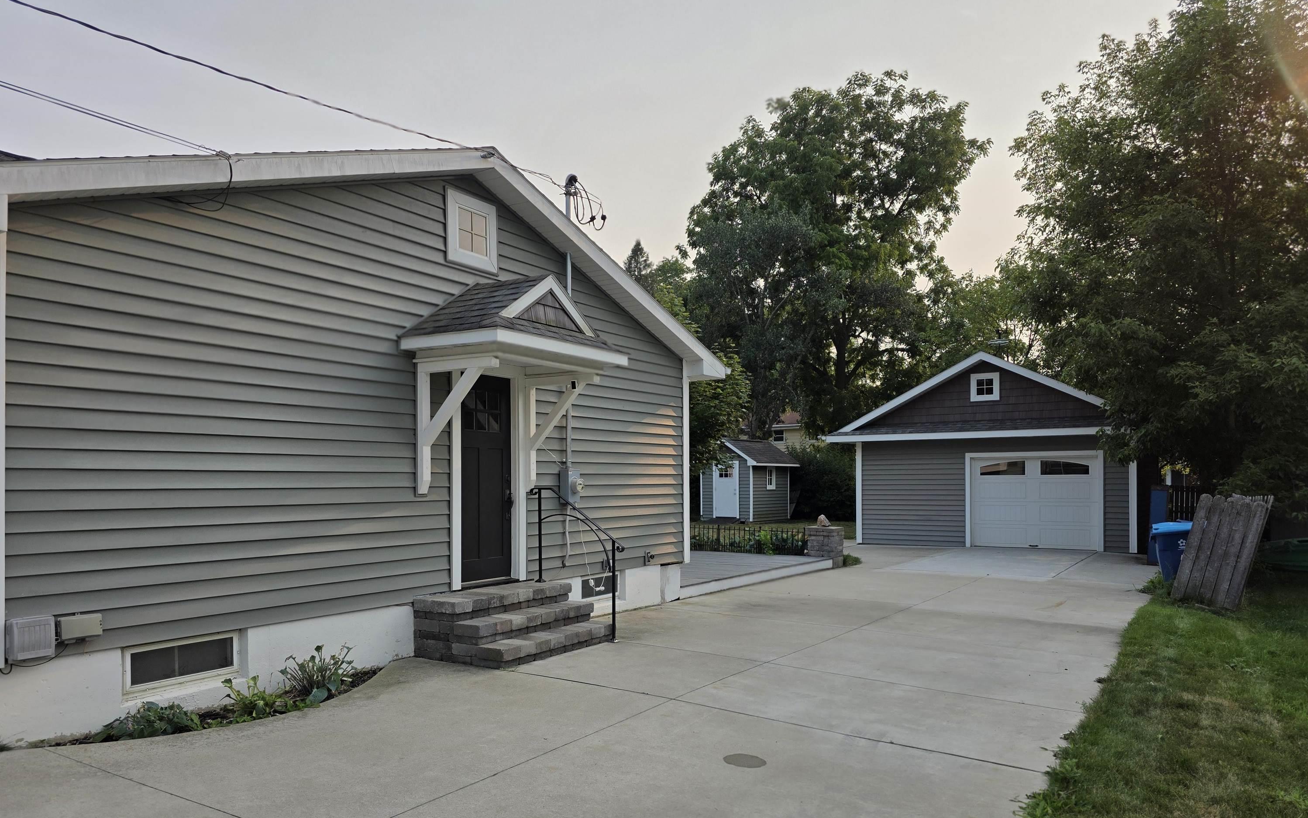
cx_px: 650
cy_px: 479
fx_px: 891
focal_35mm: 25
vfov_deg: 49.1
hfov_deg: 72.5
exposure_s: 1/4766
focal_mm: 6.3
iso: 80
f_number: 1.7
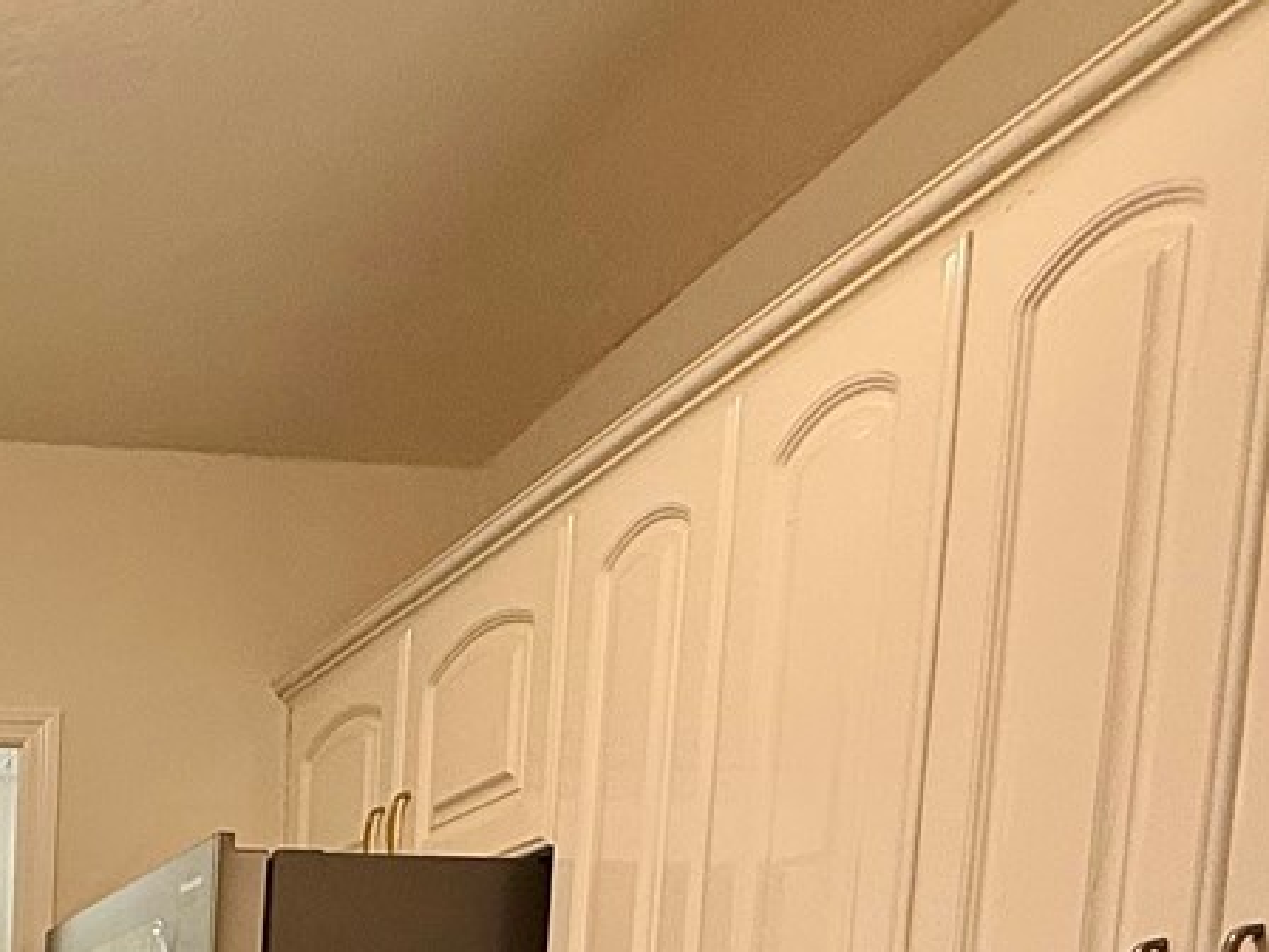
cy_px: 1439
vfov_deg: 23.2
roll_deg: -1.1
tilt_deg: -8.8
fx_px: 1833
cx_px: -261
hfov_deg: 31.8
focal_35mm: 50
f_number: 2.2
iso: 160
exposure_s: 1/120
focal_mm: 2.22
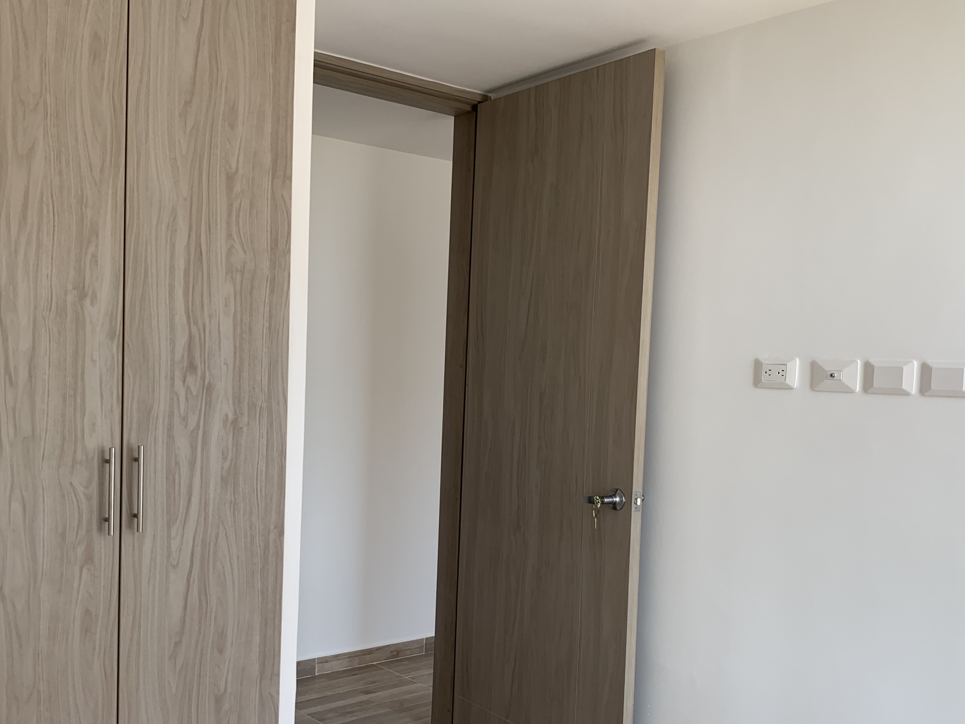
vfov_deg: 39.5
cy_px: 427
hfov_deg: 51.3
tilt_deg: -4.6
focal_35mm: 36
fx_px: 1004
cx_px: 456
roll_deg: -1.8
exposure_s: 1/142
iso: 25
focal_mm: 4.25
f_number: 1.8
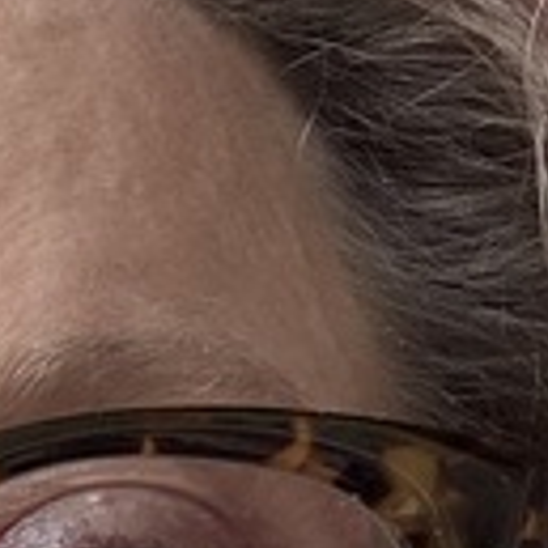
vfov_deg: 9.9
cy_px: 1045
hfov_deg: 10.2
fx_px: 2955
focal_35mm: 165
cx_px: -280
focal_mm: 2.69
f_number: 1.9
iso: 100
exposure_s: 1/60
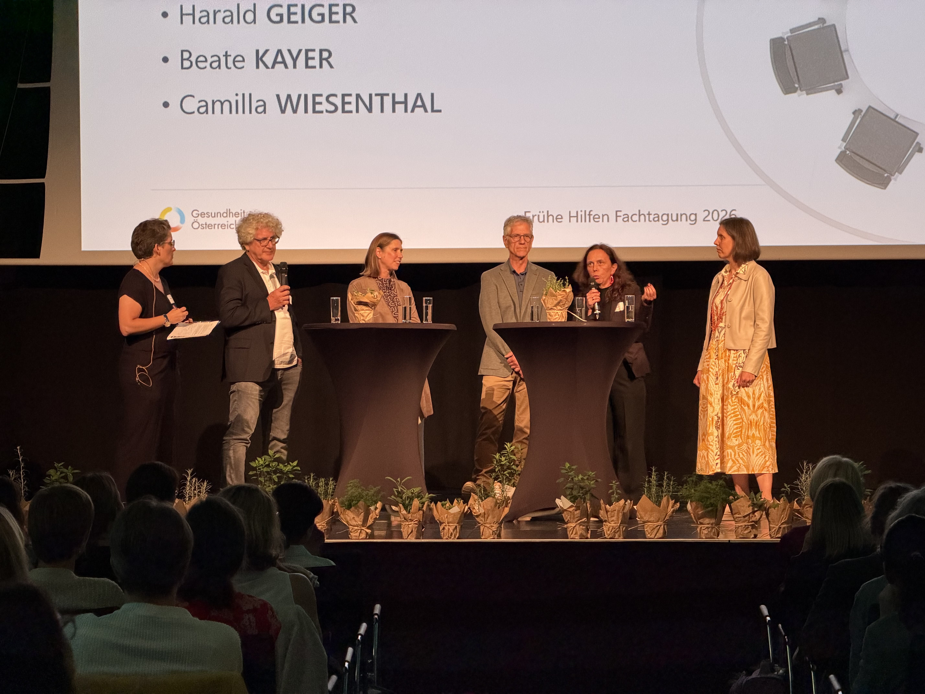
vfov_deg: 14.8
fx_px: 2672
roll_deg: +0.4
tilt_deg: +0.2
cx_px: 462
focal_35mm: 100
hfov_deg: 19.6
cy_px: 347
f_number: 2.8
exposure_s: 1/76
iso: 500
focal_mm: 16.89
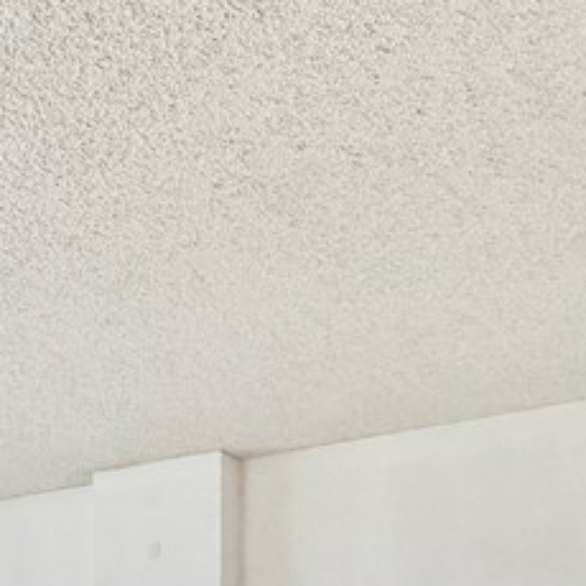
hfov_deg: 27.8
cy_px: 782
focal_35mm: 55
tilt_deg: -2.5
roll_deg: +1.2
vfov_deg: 26.0
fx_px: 1053
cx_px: -89
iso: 320
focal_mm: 2.22
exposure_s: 1/120
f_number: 2.2
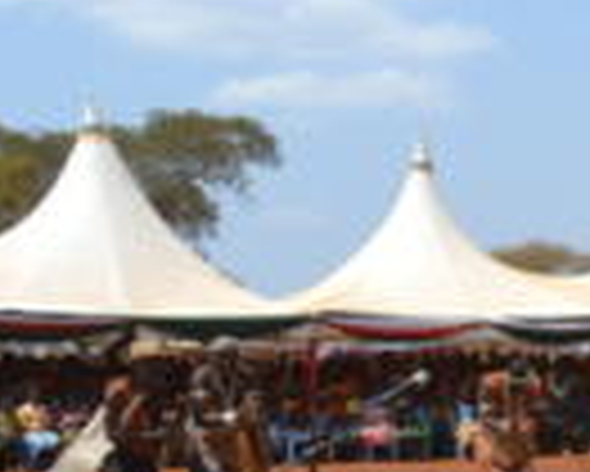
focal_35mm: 113
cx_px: 1040
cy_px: 353
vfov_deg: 13.6
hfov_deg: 15.0
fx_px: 1971
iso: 100
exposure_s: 1/320
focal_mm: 21
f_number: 9
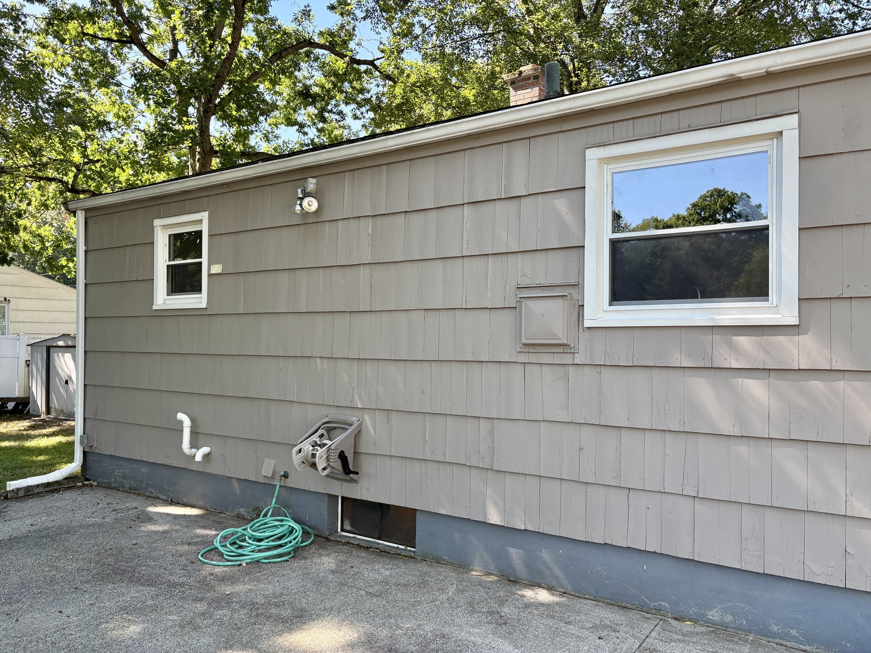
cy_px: 326
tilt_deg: +1.3
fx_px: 654
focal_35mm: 26
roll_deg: +1.4
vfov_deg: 53.1
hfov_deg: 67.3
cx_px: 436
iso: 64
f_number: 1.6
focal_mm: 5.96
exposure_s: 1/435
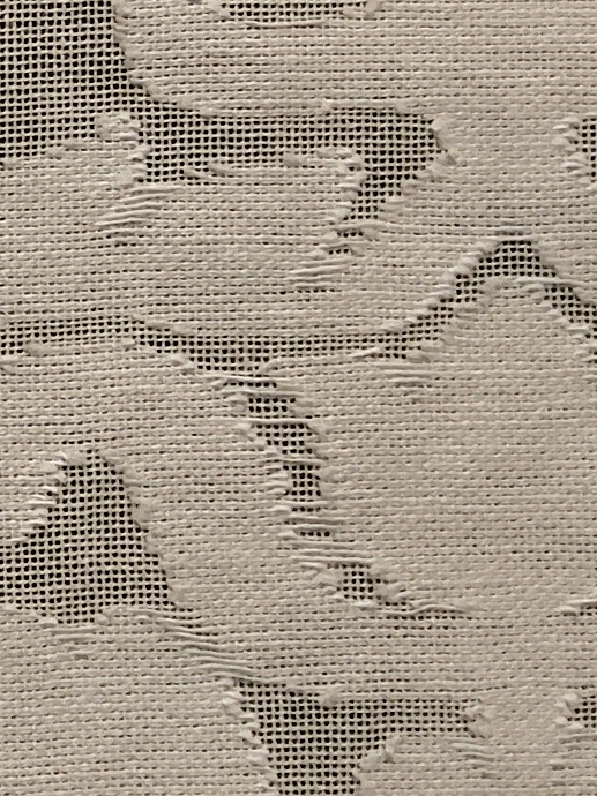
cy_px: -12
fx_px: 2830
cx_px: -975
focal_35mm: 123
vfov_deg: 15.7
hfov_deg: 10.0
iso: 80
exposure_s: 1/100
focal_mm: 2.78
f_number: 2
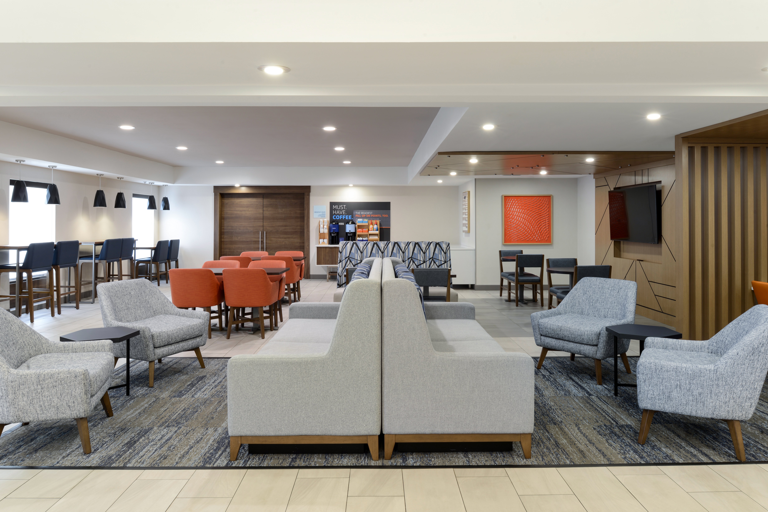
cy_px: 256
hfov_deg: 73.7
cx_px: 384
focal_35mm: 24
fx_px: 512
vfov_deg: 53.2
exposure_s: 1.6
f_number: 13
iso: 100
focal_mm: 24
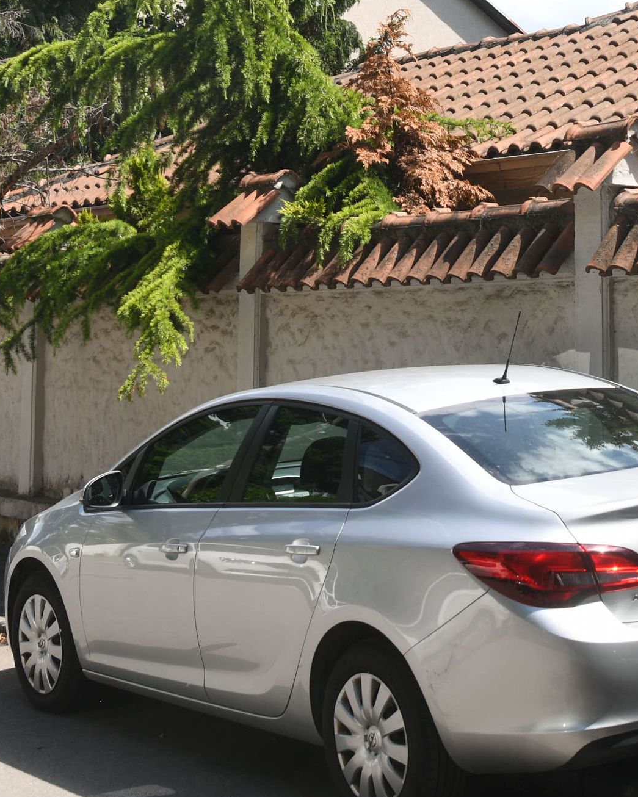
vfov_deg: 26.6
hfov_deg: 21.0
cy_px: 87
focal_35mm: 69
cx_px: 714
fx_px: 1628
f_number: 6.3
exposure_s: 1/640
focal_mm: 24
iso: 250
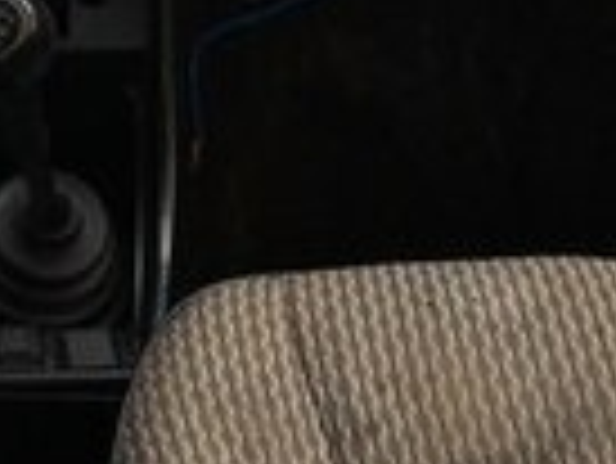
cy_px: -381
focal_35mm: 140
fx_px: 2494
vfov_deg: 10.0
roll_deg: -0.2
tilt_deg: -19.9
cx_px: -85
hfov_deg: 13.7
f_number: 2.2
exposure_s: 1/103
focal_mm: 4.15
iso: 25
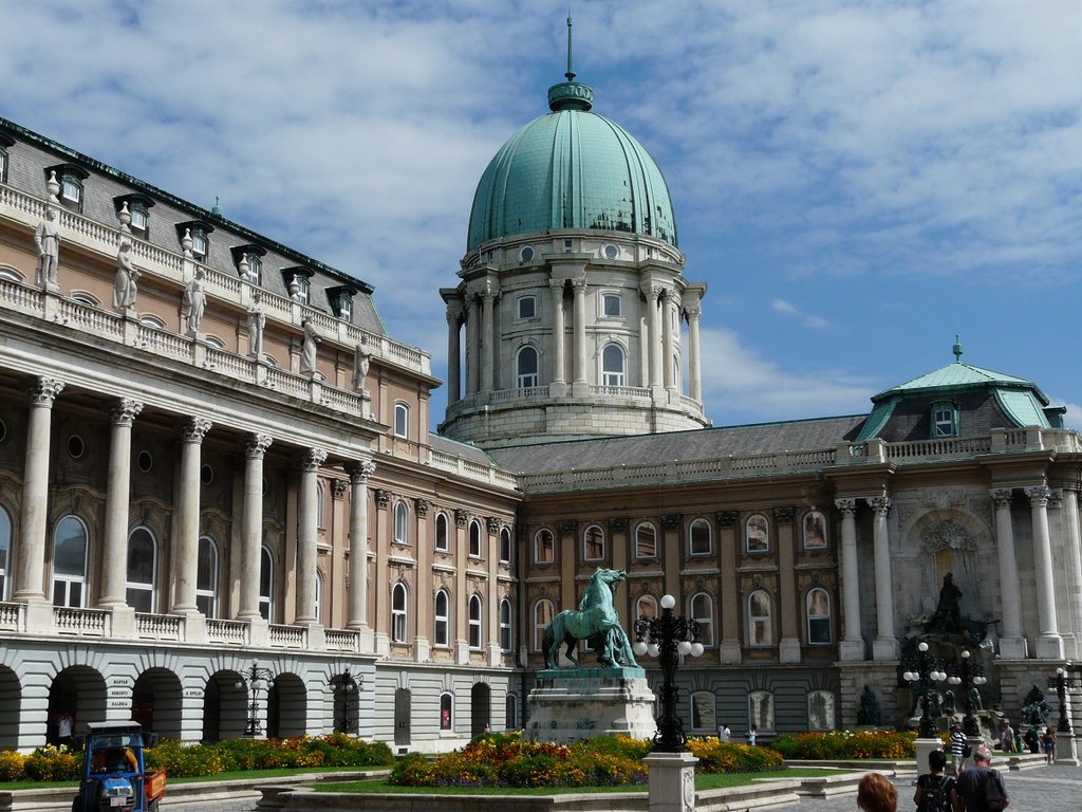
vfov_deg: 29.7
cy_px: 406
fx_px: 1532
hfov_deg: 38.9
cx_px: 541
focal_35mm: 49
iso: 100
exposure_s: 1/500
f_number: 7.1
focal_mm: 8.1
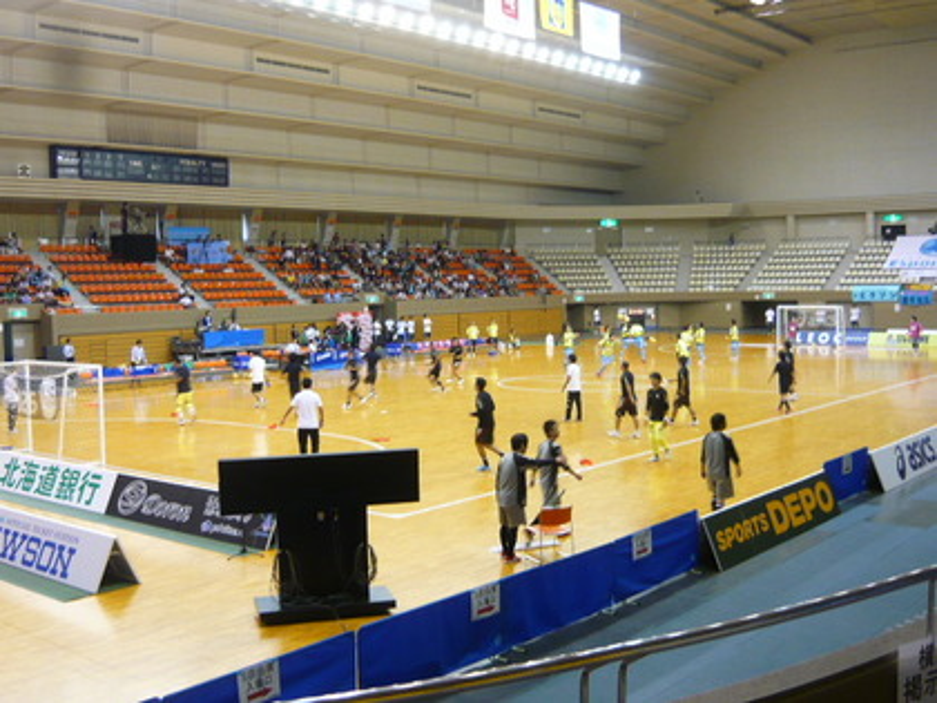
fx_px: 1056
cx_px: 468
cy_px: 352
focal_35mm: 39
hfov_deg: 47.9
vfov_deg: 36.8
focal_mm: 5.5
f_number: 2.8
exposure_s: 1/30
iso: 200
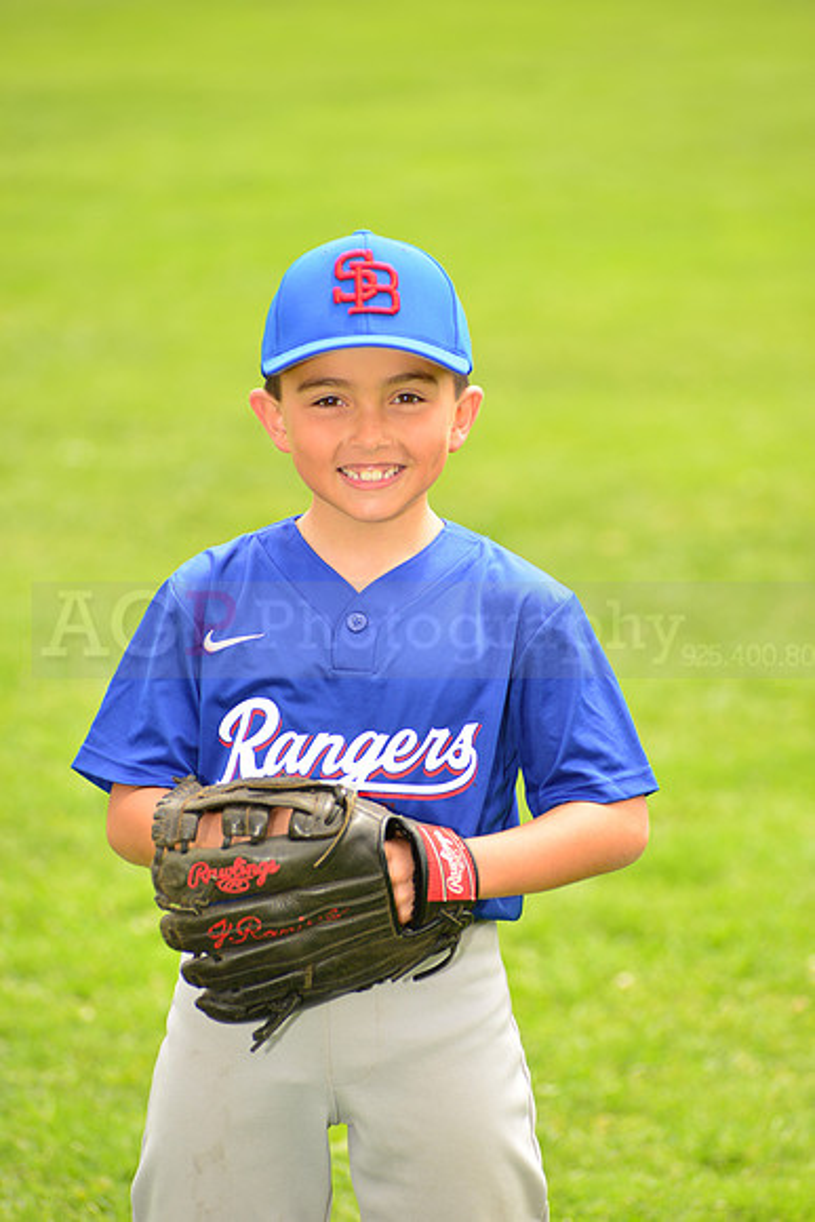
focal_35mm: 185
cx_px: 408
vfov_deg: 11.1
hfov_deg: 7.4
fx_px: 6278
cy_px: 611
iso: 100
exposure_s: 1/250
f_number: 5
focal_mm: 185
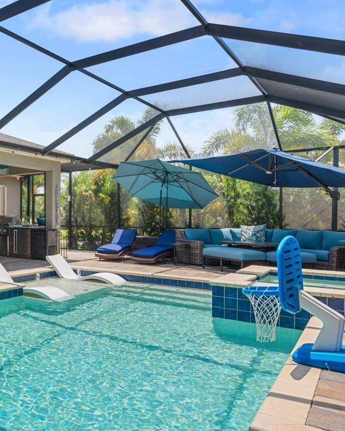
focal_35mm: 32
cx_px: -38
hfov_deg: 37.8
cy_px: 228
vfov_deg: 55.6
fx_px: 408
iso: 200
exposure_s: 1/250
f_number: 8
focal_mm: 16
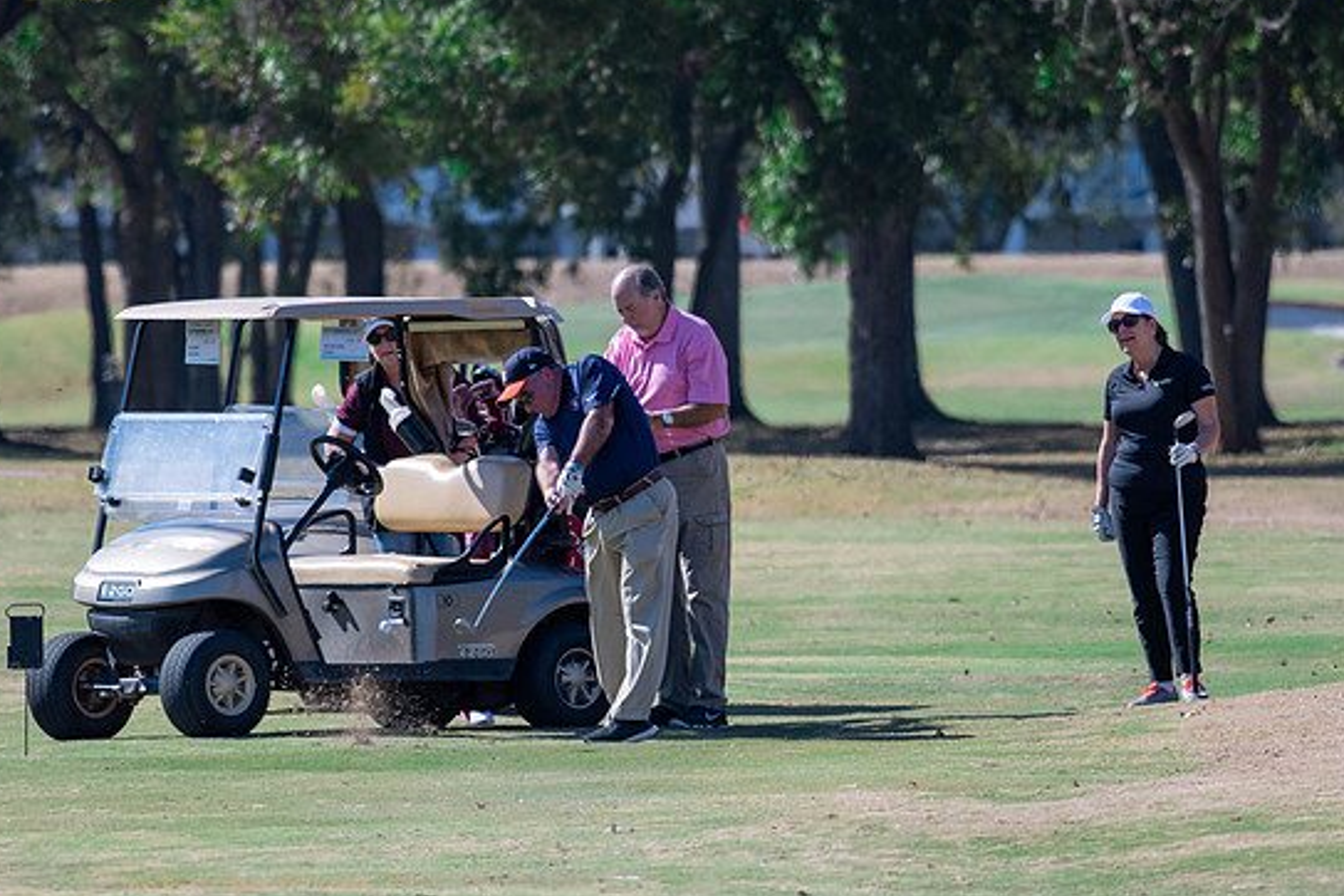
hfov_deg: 3.8
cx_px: 641
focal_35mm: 545
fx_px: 20345
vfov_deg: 2.5
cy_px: 447
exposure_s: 1/1600
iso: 400
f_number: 5.6
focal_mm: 340
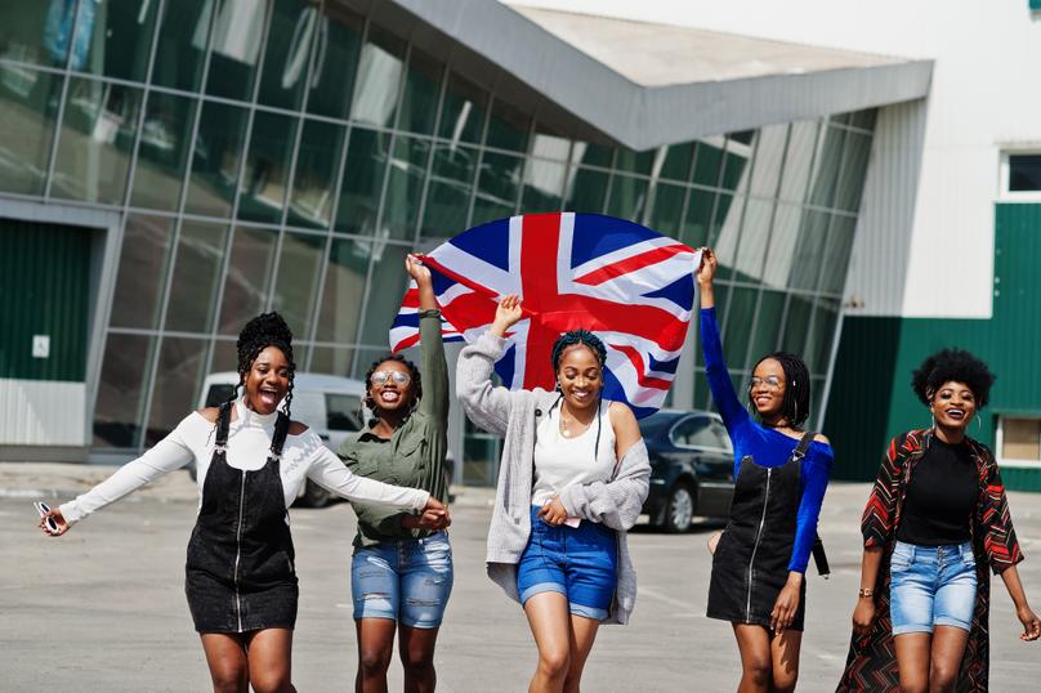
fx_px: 2457
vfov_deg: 16.1
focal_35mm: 85
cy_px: 346
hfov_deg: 23.9
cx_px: 520
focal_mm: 85
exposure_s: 1/4000
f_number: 3.5
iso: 200
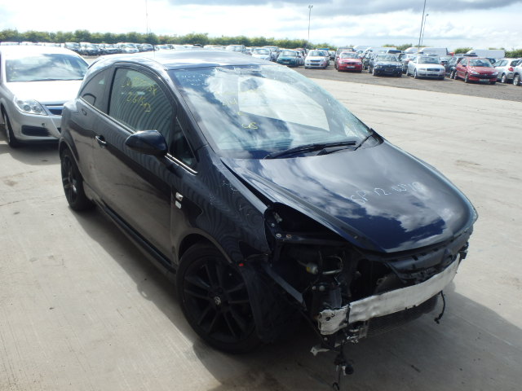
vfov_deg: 49.7
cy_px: 196
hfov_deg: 63.4
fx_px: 422
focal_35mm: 28
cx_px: 261
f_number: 3.9
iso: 125
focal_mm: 5
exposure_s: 1/500
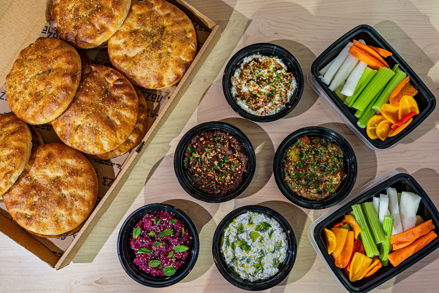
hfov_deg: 57.2
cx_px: 220
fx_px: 403
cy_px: 146
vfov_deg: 40.0
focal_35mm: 33
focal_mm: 33
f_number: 4
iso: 250
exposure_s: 1/160
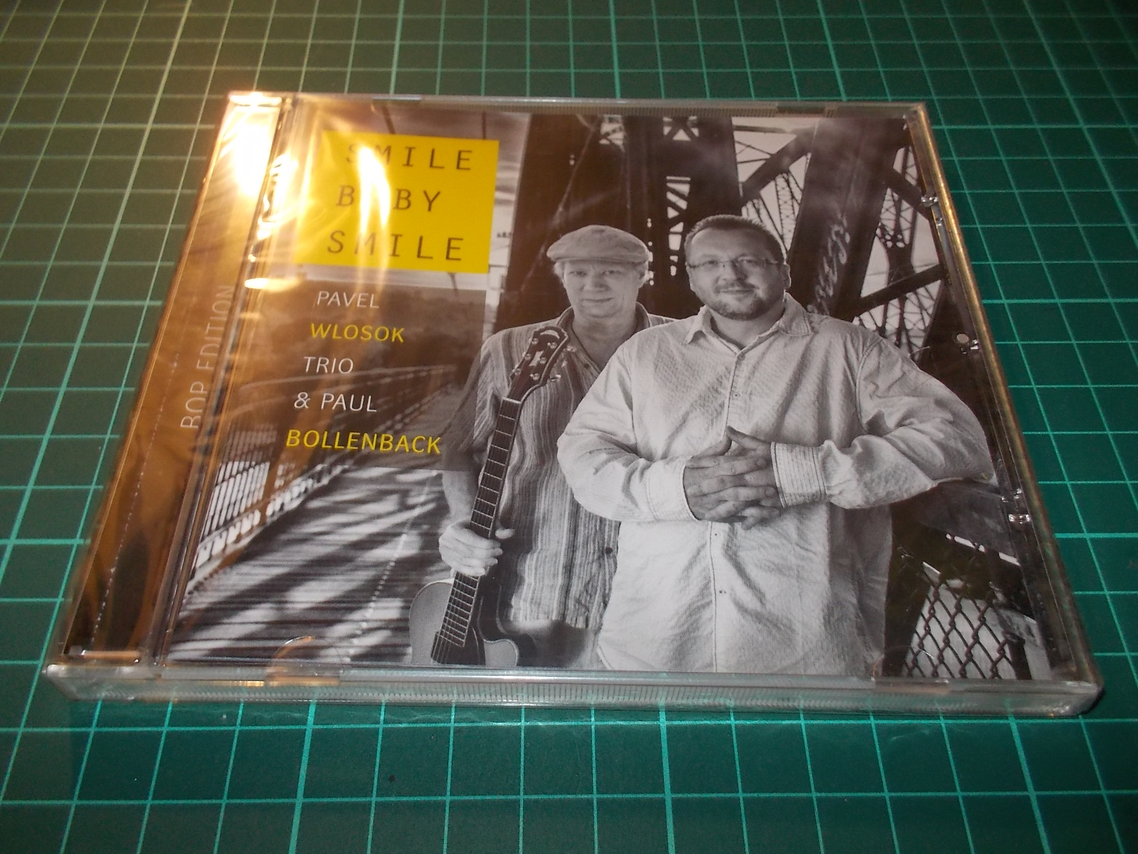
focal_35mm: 29
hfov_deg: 61.7
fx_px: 953
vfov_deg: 48.2
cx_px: 569
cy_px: 427
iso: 200
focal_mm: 4.1
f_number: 3.3
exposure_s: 1/30
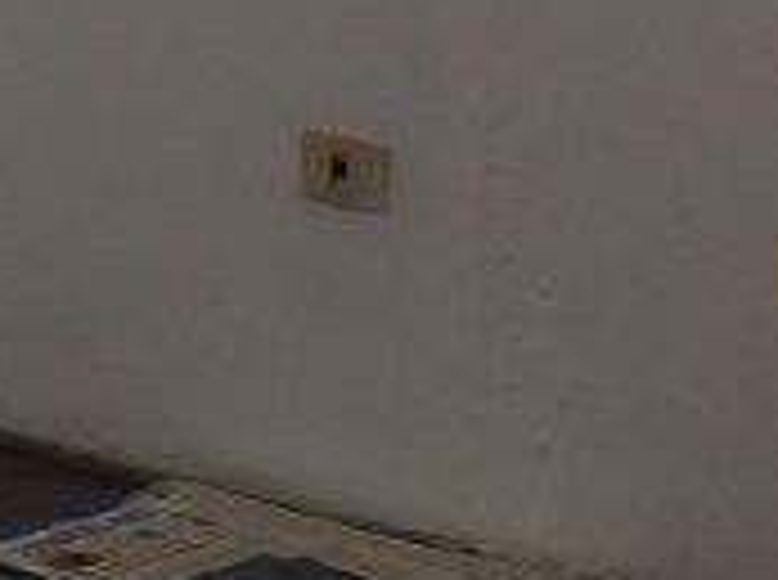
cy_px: 18
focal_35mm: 172
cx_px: -666
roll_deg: +1.9
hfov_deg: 10.7
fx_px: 3858
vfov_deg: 8.6
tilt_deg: -9.5
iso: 64
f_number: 2.2
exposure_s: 1/120
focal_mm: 4.15
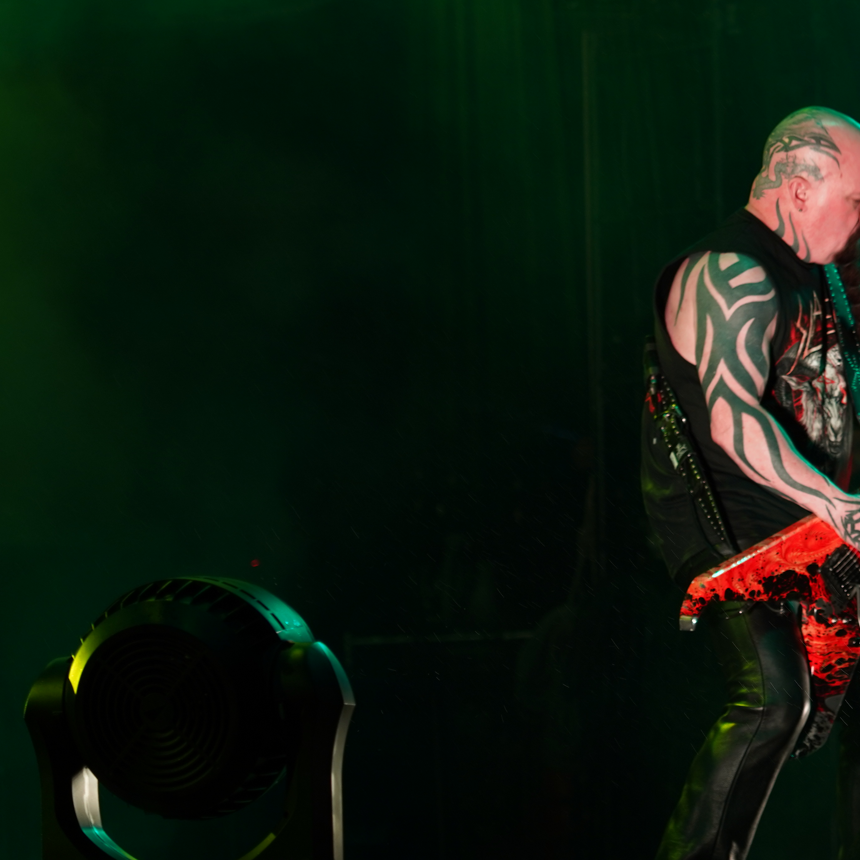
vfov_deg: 9.0
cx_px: 920
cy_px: 308
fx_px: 5481
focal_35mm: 195
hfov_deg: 8.9
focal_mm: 105
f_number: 4
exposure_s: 1/125
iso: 320
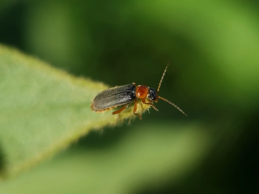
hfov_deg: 67.3
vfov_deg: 53.0
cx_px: 130
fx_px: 194
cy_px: 97
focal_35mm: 26
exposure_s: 1/1667
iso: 50
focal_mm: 5.4
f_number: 1.8
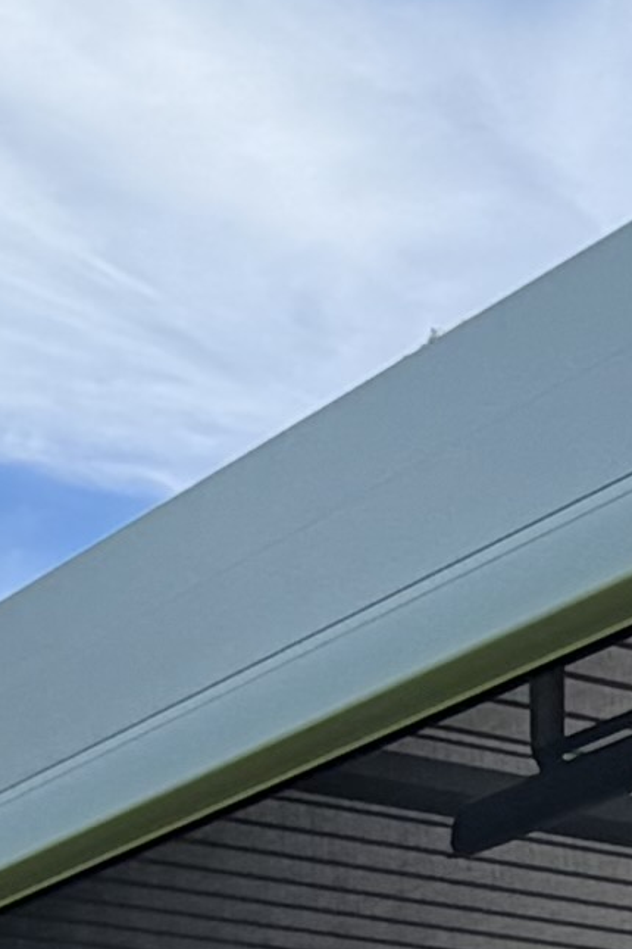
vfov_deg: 15.0
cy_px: 1295
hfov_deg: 10.1
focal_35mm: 129
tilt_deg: +5.1
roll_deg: +2.9
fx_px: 3397
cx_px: 1129
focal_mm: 2.22
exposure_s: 1/770
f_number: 2.2
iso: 25
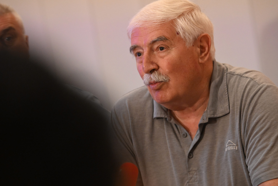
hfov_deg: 12.8
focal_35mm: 160
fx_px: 1236
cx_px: 139
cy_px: 93
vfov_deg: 8.6
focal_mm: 160
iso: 6400
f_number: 4
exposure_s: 1/200
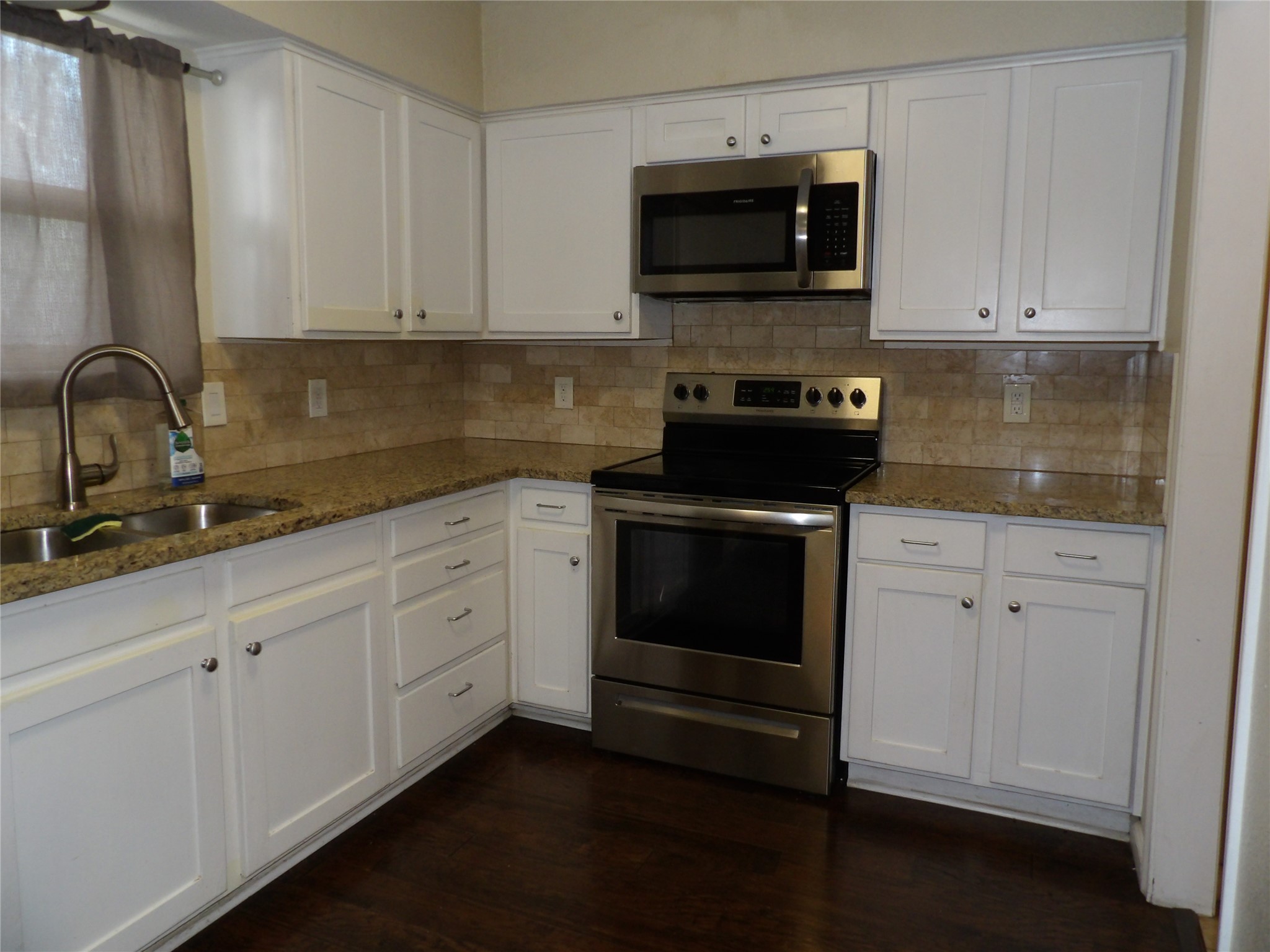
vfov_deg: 56.8
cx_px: 635
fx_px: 881
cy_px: 476
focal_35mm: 24
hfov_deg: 71.6
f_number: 3.2
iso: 200
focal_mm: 4.3
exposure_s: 1/33
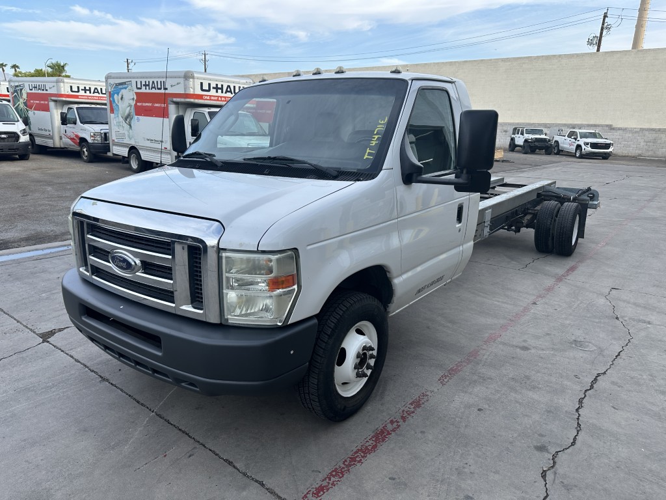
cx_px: 333
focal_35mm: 24
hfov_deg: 71.6
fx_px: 462
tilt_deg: -15.1
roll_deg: -1.3
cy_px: 250
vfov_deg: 56.8
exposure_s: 1/1495
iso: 80
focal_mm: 6.86
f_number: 1.78
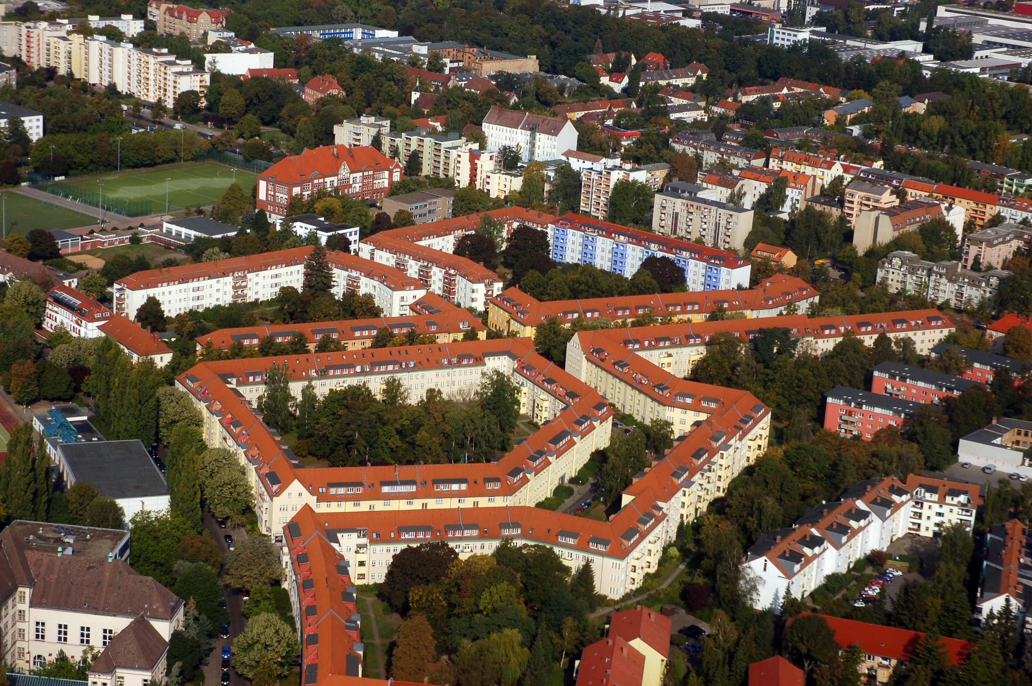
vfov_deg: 18.9
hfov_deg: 28.1
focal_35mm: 72
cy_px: 343
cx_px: 516
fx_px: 2062
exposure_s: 1/320
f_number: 9
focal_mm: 48
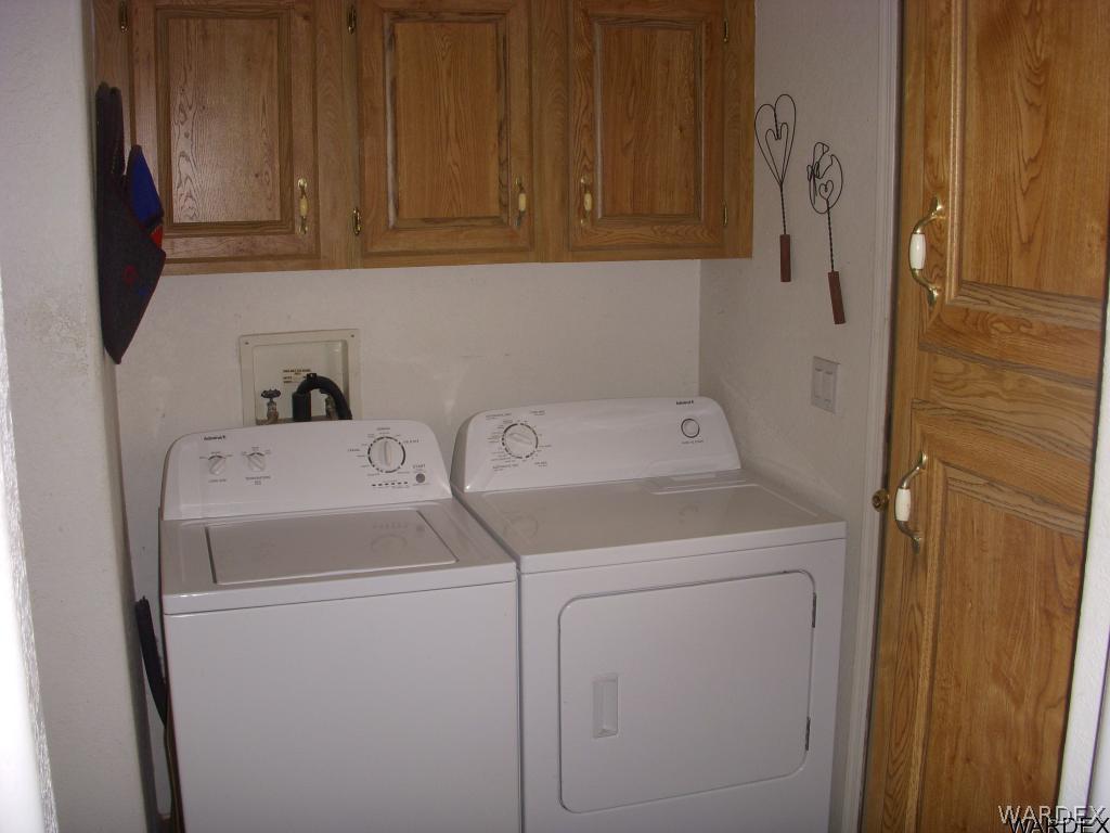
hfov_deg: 49.0
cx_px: 555
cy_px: 416
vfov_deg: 37.7
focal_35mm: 38
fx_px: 1219
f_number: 3.3
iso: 100
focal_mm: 6.3
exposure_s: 1/30
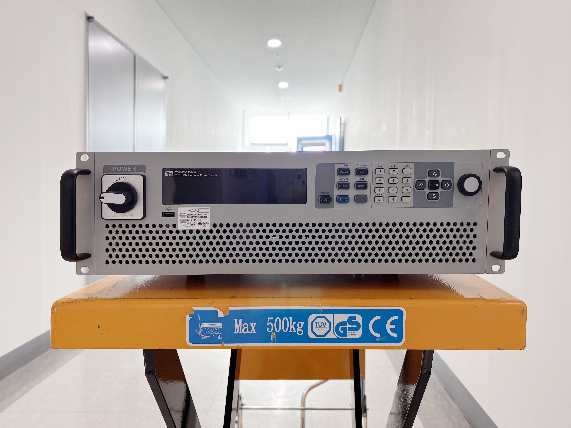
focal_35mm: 26
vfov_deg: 53.1
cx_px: 286
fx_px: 429
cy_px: 214
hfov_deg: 67.3
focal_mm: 5.96
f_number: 1.6
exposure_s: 1/60
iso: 80
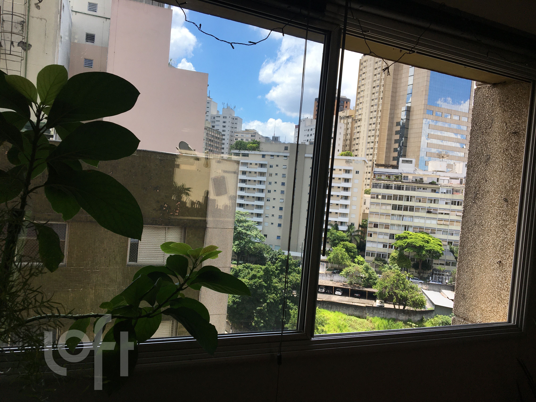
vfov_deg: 48.2
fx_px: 449
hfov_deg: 61.7
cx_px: 268
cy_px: 201
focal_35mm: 29
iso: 25
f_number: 2.2
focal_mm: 4.15
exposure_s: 1/884
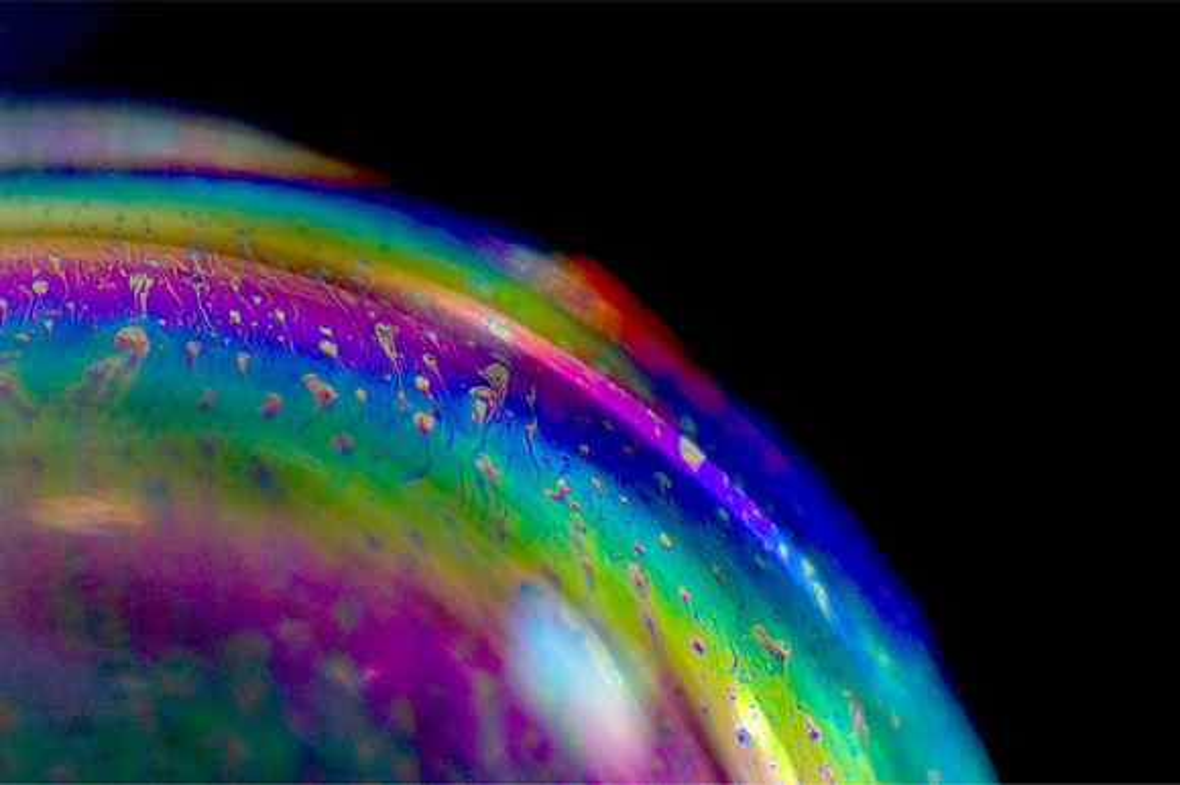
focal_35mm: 105
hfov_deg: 19.5
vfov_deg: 13.0
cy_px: 392
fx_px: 3440
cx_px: 590
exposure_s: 1/100
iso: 200
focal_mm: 70
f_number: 4.5
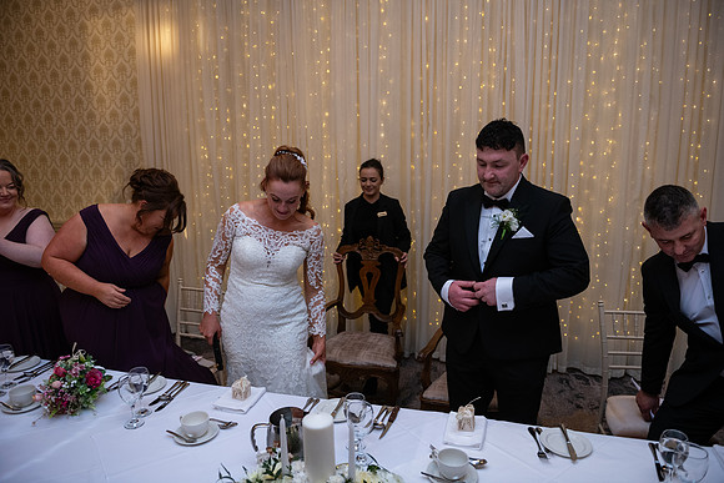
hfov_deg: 73.7
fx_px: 483
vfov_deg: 53.2
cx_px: 362
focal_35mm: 24
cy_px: 242
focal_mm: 24
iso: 800
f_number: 3.5
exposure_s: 1/160
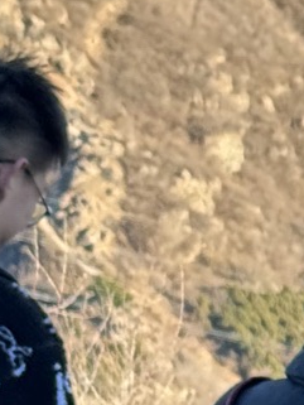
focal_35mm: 299
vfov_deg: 6.6
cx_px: 700
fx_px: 3499
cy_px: 537
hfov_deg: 4.9
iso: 64
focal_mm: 6.86
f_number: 1.78
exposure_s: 1/265
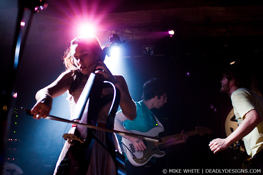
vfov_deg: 29.8
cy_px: 88
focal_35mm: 45
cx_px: 132
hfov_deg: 43.7
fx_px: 328
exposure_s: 1/125
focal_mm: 30
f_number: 1.6
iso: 800
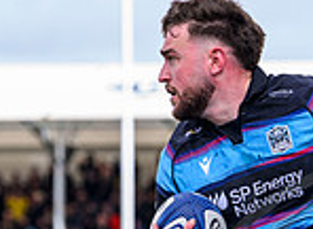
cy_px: 349
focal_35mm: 514
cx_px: 294
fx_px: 4603
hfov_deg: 3.9
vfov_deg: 2.8
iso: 500
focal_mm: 115
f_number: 4
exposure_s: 1/1600
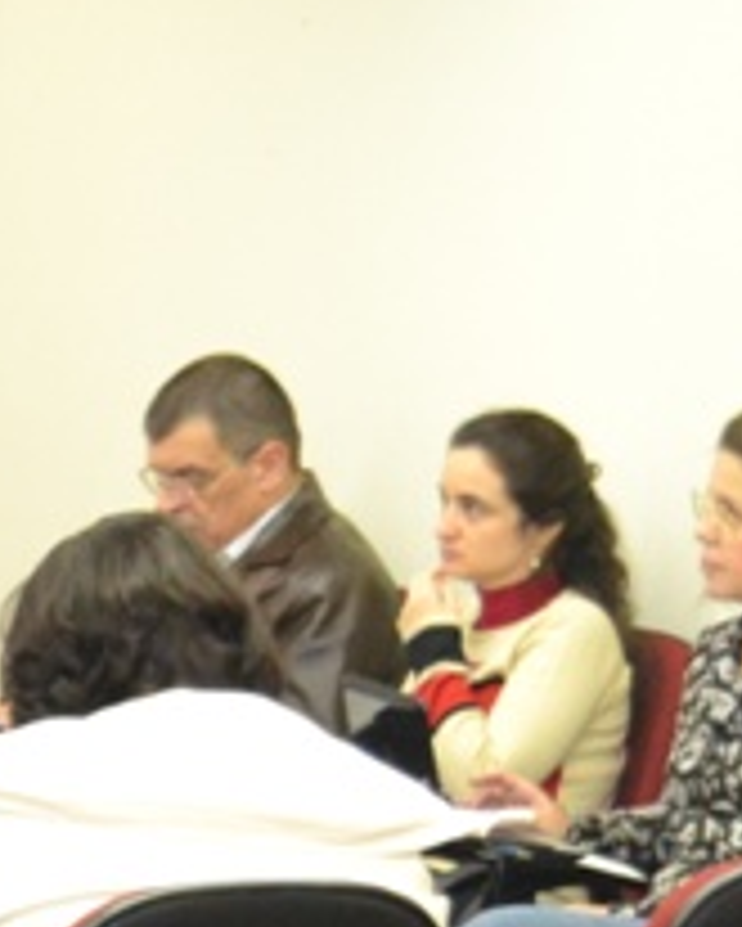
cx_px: -778
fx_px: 5376
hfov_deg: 7.6
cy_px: 1213
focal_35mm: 196
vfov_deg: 9.7
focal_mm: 28
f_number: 4.5
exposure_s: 1/60
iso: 2000
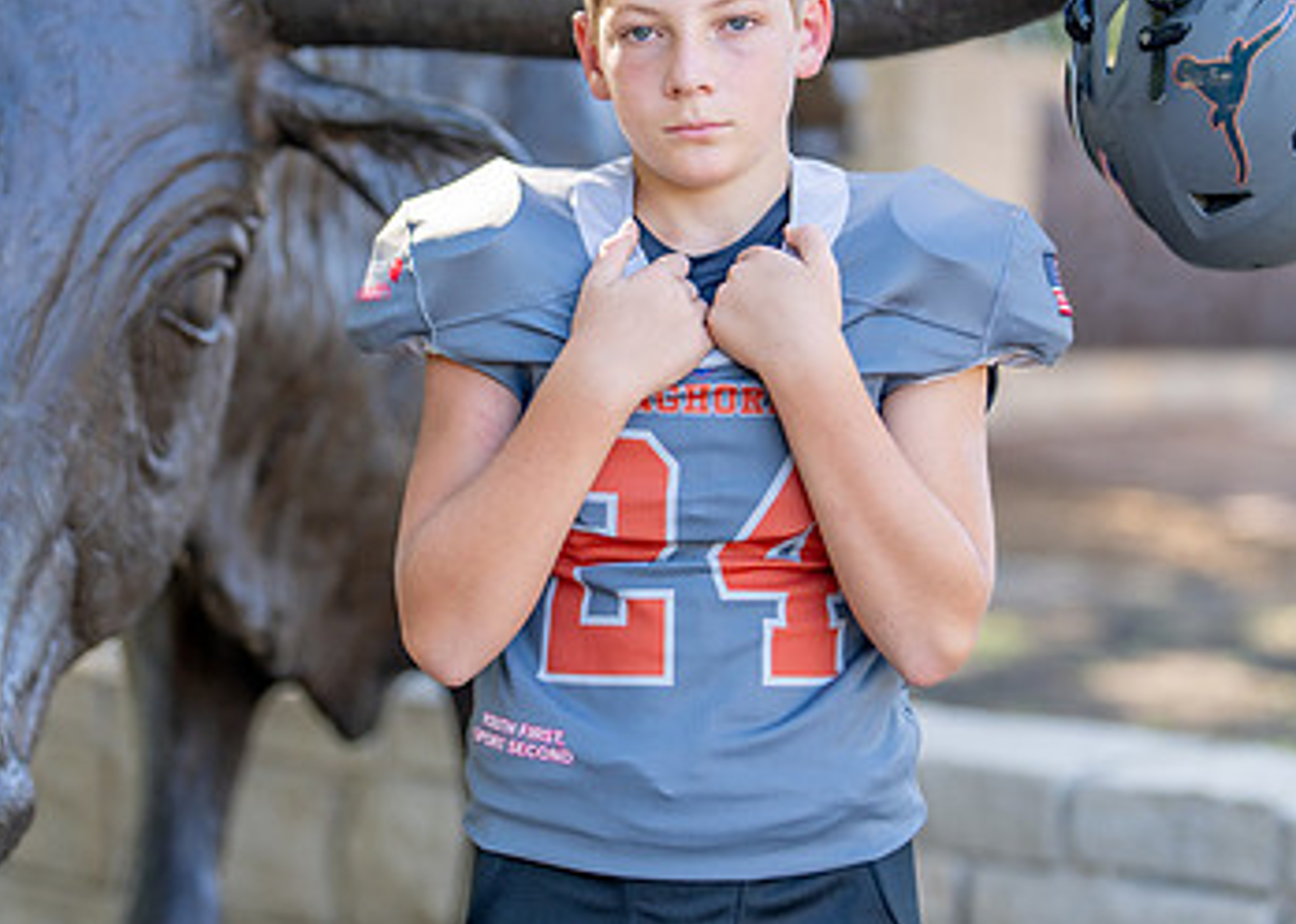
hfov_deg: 21.7
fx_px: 3384
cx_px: 617
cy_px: 345
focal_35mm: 92
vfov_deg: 15.5
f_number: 1.2
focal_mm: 50
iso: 100
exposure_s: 1/1000
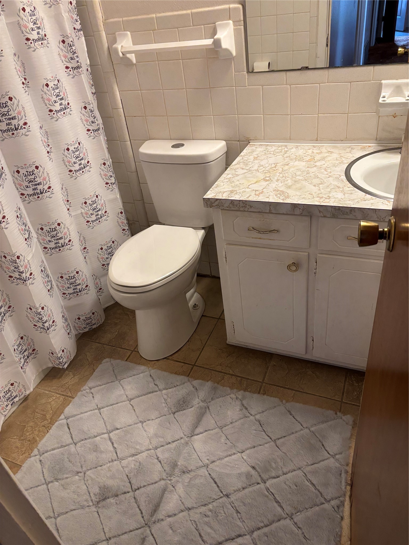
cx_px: 204
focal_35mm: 26
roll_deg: +8.2
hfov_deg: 53.1
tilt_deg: -35.6
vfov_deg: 67.3
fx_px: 410
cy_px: 272
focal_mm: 5.96
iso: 250
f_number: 1.6
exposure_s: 1/60
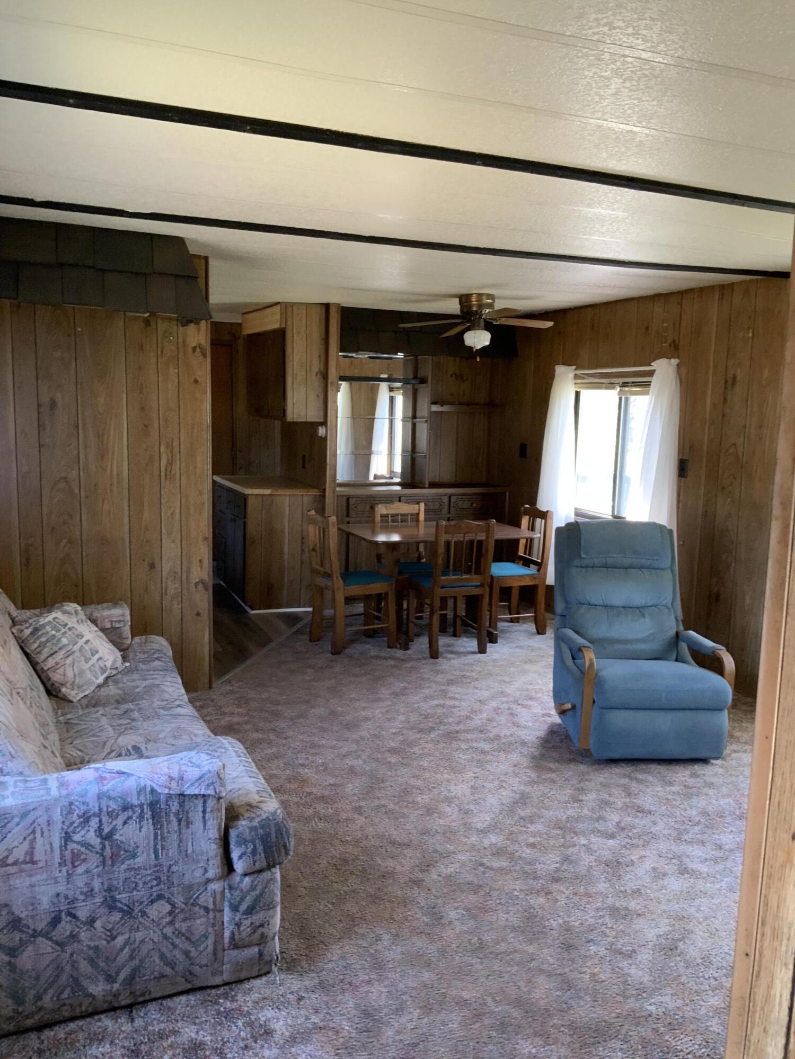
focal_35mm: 29
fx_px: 888
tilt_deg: -8.6
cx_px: 398
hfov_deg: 48.2
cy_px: 530
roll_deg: -0.7
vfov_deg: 61.7
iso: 160
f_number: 1.8
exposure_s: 1/60
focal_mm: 3
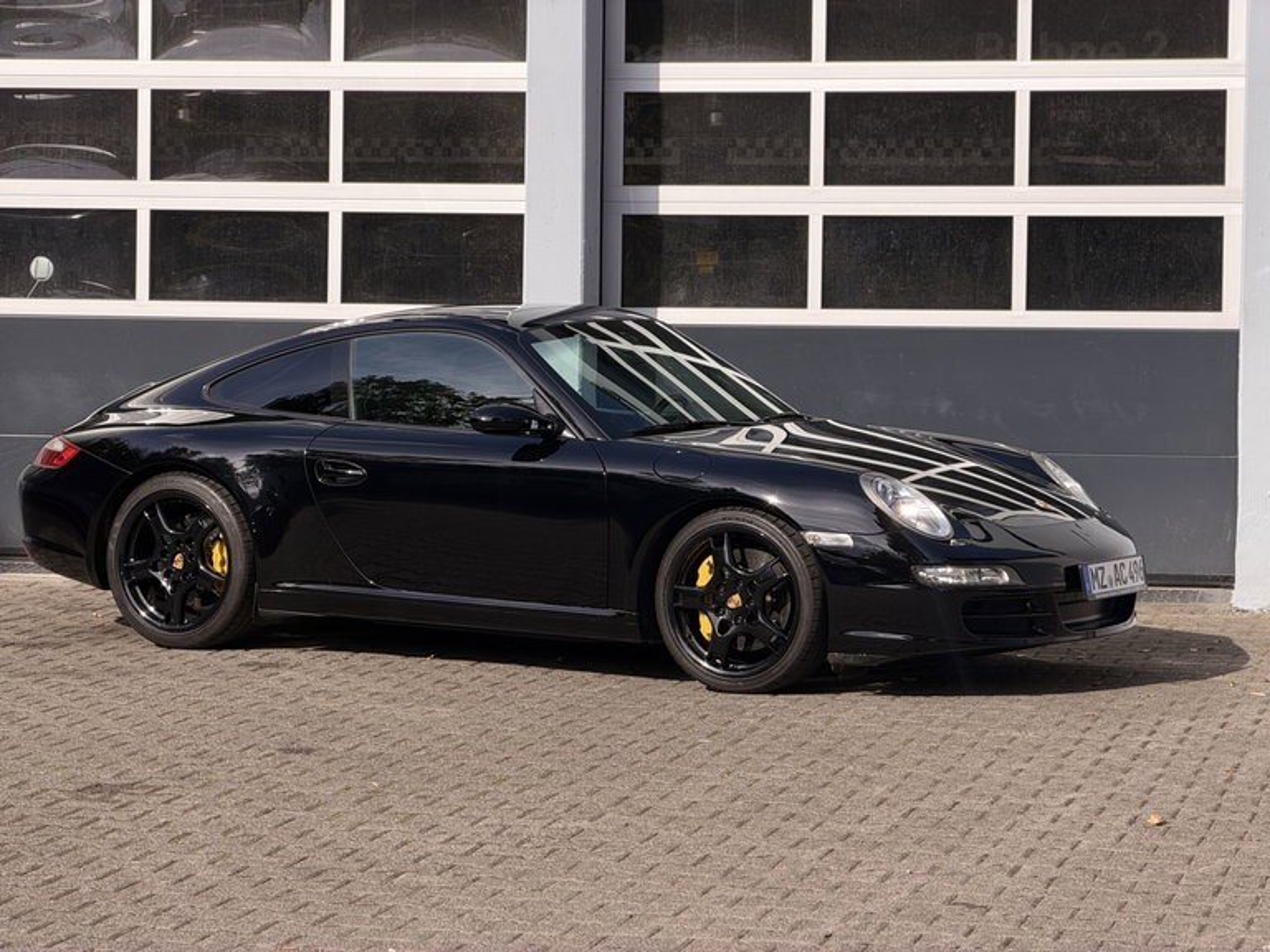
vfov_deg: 14.8
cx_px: 635
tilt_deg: -1.3
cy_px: 476
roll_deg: -0.3
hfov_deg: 19.6
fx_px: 3669
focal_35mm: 100
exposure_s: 1/658
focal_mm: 16.89
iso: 20
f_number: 2.8
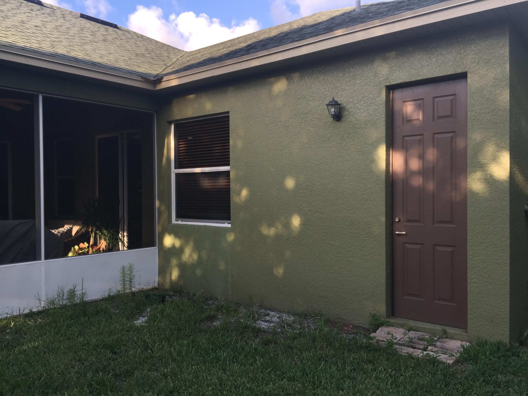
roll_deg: +0.2
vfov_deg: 48.2
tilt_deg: -2.4
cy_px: 198
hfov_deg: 61.7
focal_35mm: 29
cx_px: 264
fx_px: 442
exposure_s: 1/476
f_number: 2.2
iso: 32
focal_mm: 4.15
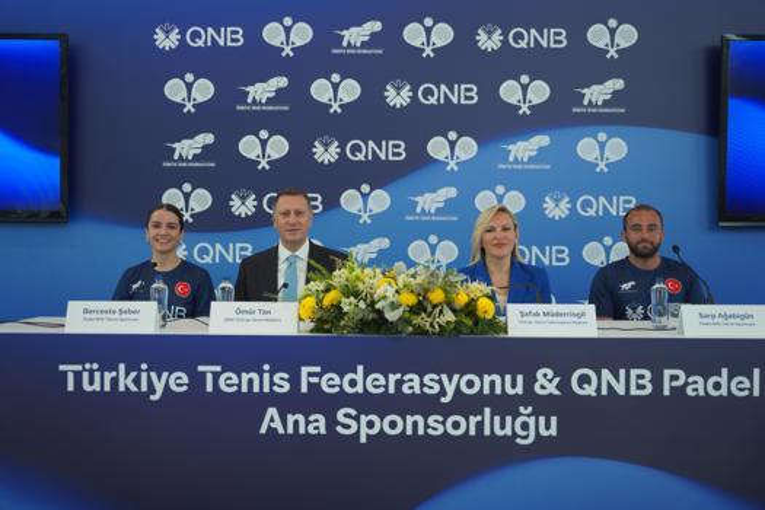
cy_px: 255
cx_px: 382
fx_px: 858
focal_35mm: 40
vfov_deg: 33.1
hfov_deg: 48.0
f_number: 2.8
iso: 640
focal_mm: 40.4
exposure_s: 1/250
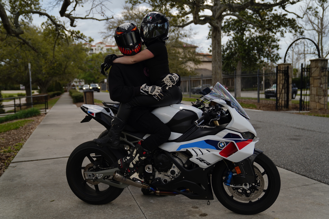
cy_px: 110
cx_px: 164
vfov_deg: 40.0
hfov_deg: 57.2
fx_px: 302
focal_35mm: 33
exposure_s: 1/100
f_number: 2.8
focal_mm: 33
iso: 50
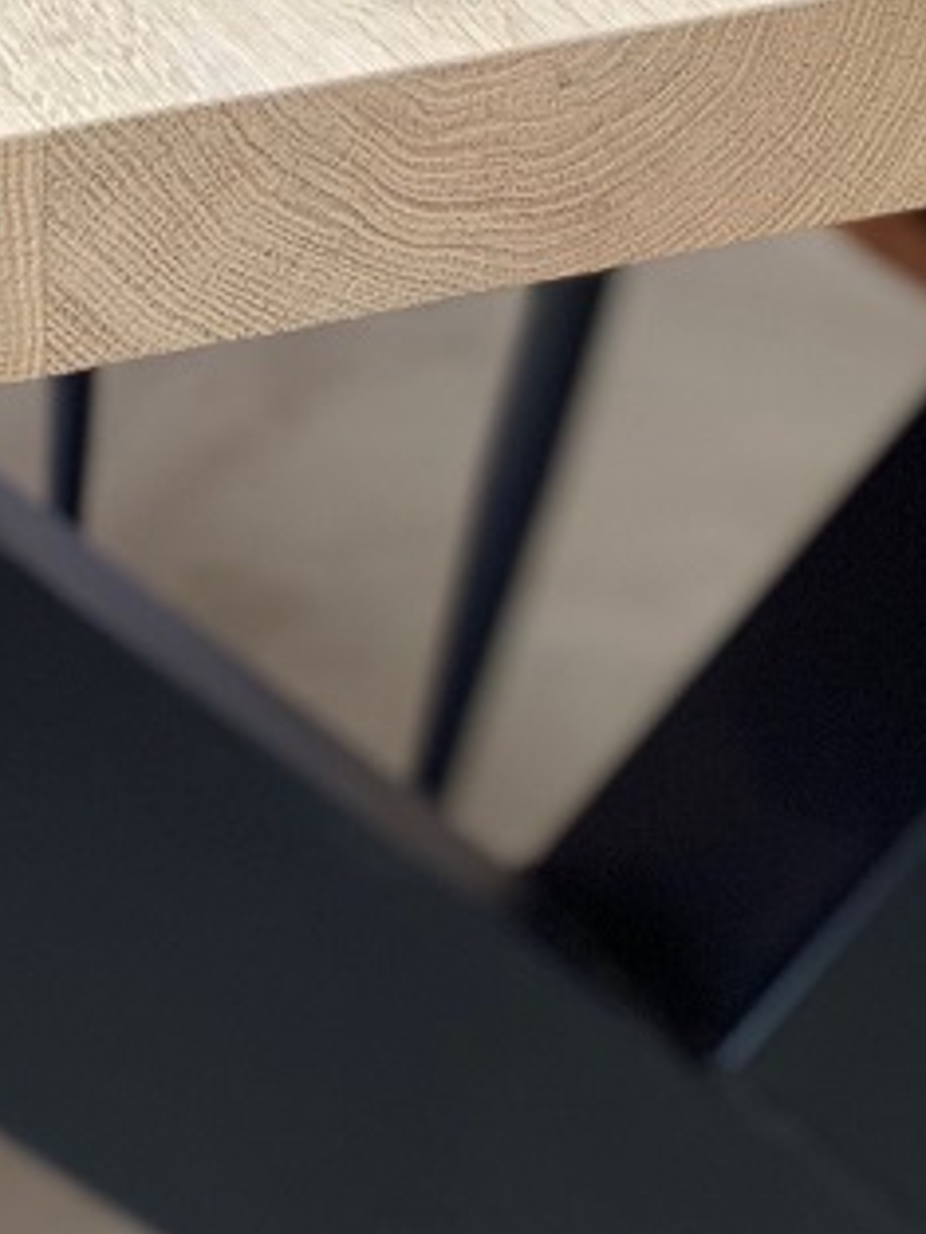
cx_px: 264
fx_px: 4741
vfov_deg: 14.8
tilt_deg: -30.9
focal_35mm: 133
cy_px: 753
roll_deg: -1.2
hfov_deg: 11.1
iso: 125
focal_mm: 6
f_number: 2
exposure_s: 1/33
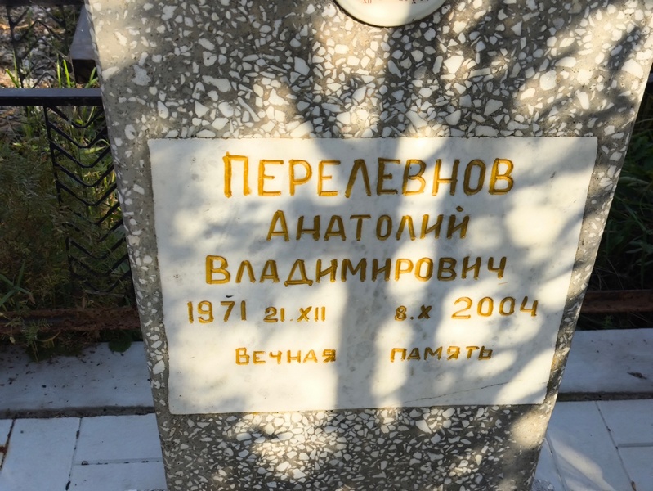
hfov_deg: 38.2
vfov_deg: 29.1
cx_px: 326
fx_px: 944
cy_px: 246
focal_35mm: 50
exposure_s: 1/737
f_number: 1.7
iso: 50
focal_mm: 4.71
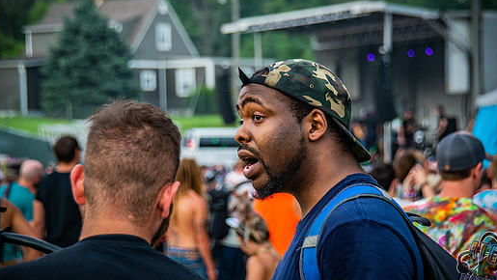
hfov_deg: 18.2
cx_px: 256
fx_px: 1555
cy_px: 136
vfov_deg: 10.3
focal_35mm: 118
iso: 640
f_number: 5.3
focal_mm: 100
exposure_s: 1/800
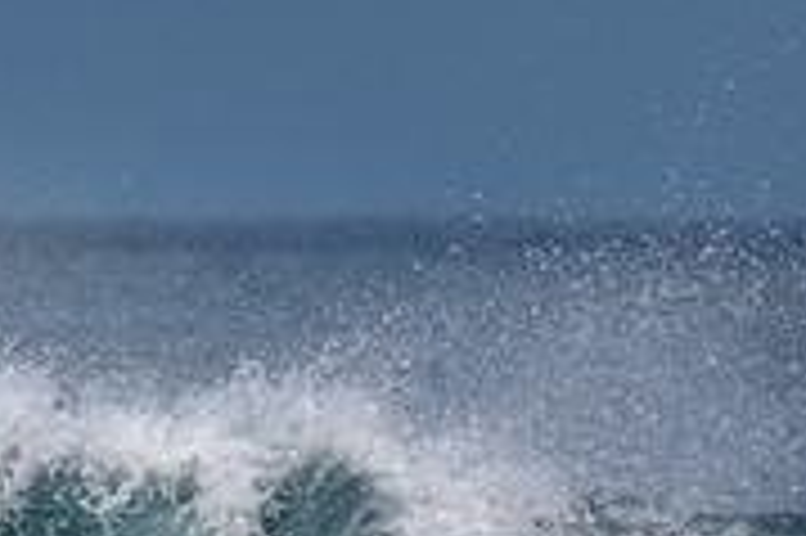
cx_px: -122
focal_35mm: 1987
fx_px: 44445
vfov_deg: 0.7
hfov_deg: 1.0
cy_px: 818
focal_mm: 500
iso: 100
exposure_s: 1/2000
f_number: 5.6
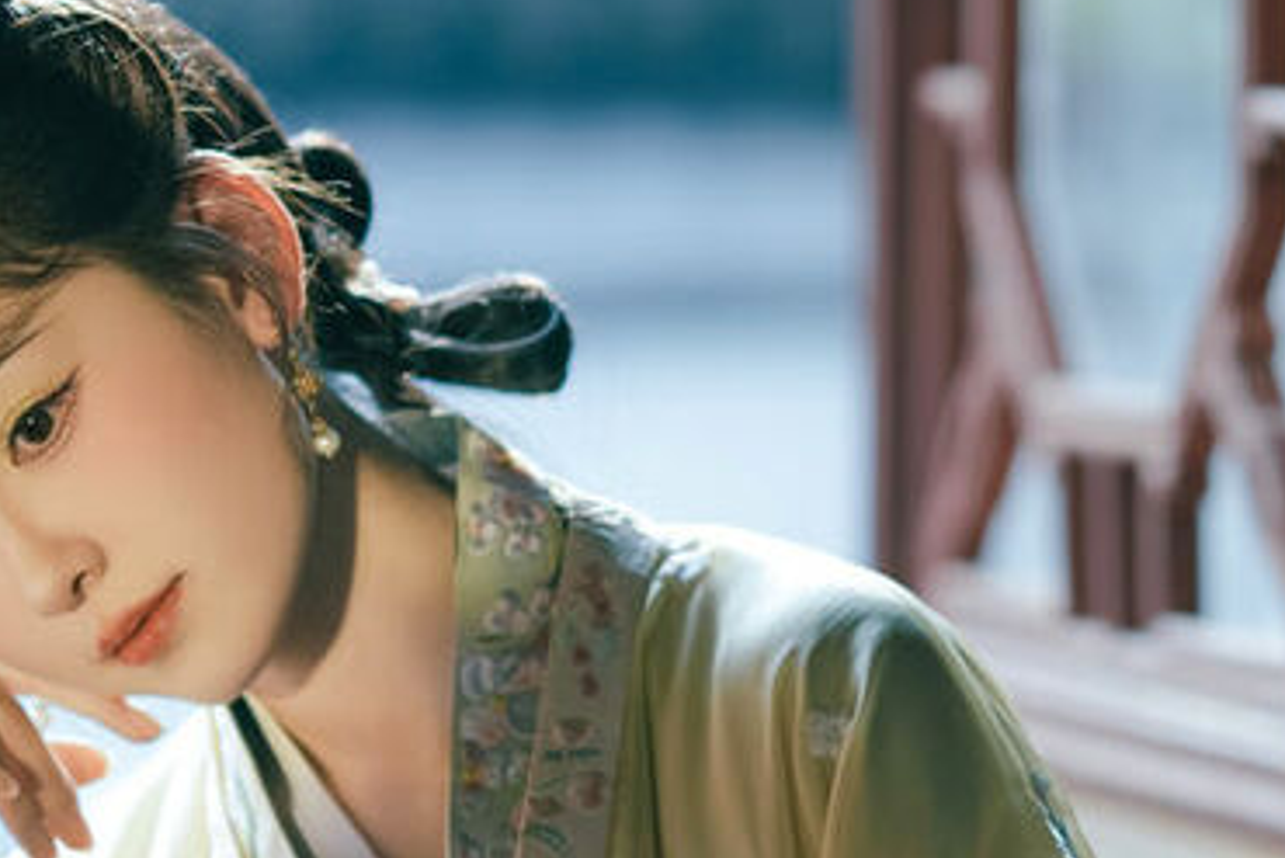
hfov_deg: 8.5
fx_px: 8605
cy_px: 799
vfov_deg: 5.7
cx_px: 1066
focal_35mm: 241
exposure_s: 1/400
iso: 125
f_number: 1.6
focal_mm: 85
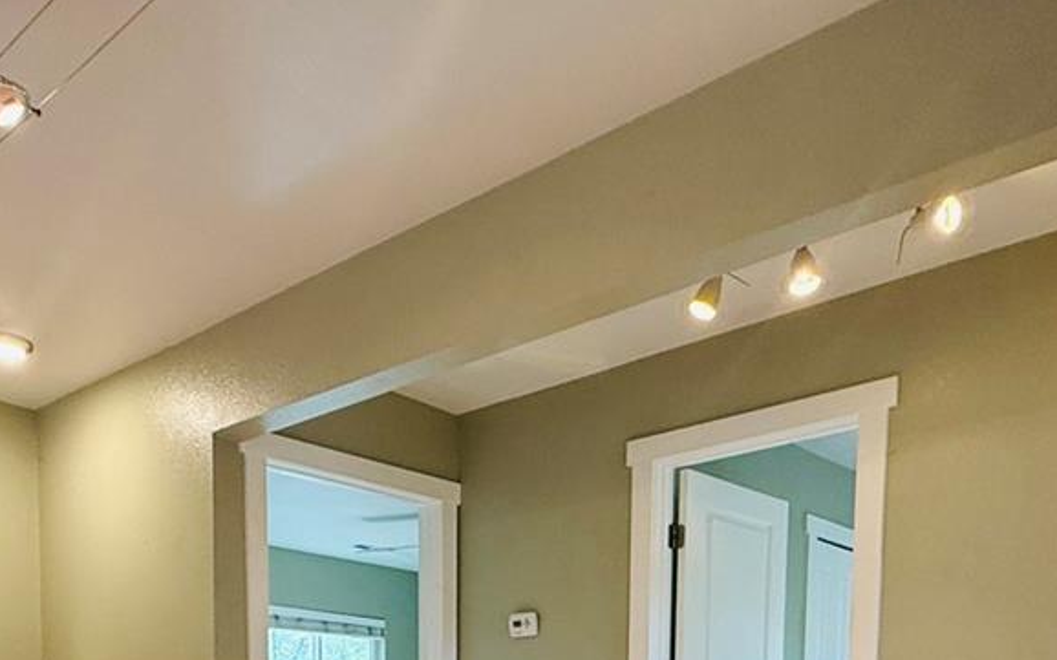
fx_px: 1066
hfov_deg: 52.6
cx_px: 450
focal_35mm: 37
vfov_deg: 28.4
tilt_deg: -4.3
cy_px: 852
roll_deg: -1.0
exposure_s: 1/120
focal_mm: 2.22
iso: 250
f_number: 2.2
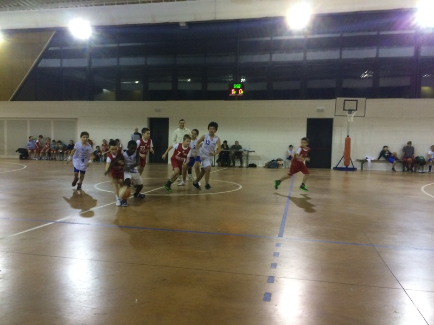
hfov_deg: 61.7
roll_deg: +1.6
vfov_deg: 48.2
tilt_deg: -8.7
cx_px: 217
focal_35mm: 29
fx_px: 364
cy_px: 162
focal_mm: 4.15
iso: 160
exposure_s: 1/30
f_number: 2.2
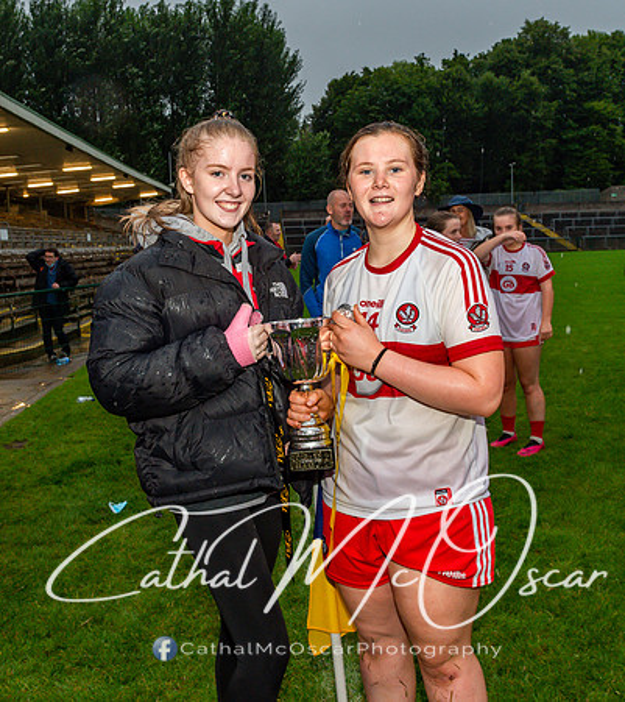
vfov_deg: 48.1
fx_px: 783
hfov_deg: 43.5
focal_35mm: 36
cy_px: 310
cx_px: 324
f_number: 4.5
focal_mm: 24
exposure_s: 1/100
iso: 1600
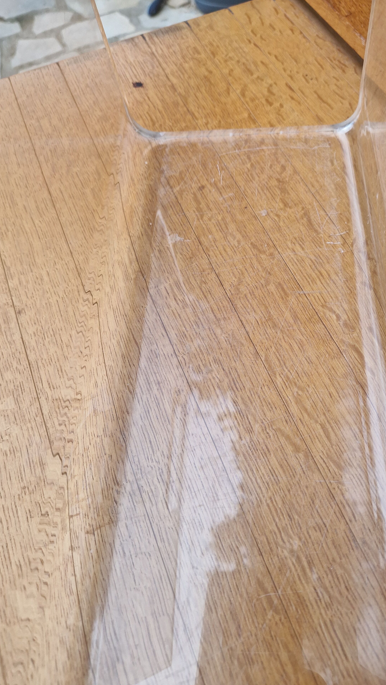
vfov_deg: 71.9
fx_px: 473
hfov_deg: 43.8
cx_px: 257
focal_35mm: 26
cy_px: 332
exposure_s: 1/426
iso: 50
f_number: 1.8
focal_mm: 5.4
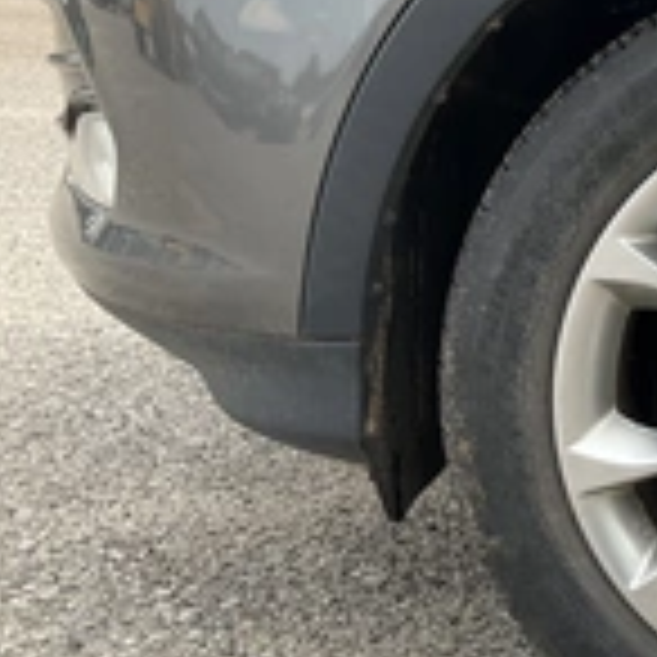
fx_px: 1503
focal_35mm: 70
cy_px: 315
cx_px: 837
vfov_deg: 24.7
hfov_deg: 22.3
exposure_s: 1/375
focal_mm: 3
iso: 25
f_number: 1.8
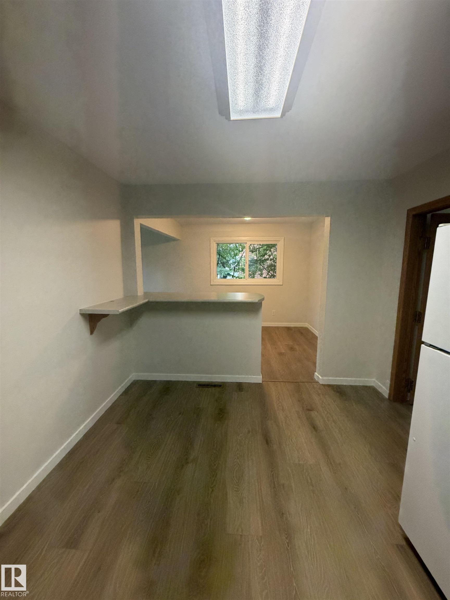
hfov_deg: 85.7
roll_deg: +0.6
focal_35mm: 14
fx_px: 243
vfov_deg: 102.1
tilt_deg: -5.0
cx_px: 225
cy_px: 300
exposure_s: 1/60
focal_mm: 2.22
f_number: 2.2
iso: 200
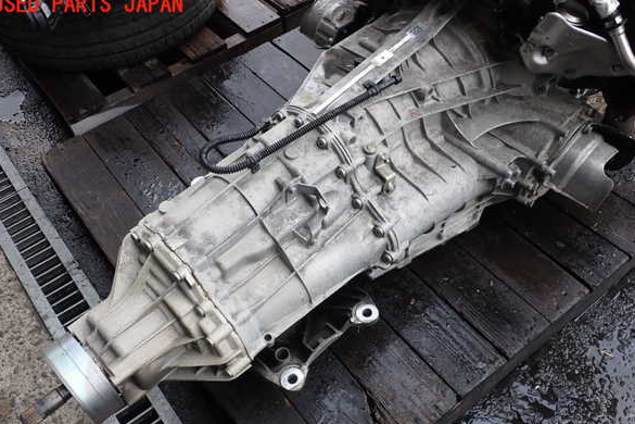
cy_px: 236
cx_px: 312
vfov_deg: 41.1
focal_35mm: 32
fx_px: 564
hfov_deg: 58.7
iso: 100
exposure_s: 1/80
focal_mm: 5.4
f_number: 3.2
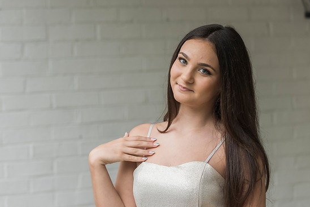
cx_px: 146
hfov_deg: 18.2
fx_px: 965
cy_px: 94
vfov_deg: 12.3
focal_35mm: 112
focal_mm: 98
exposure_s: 1/640
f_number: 4
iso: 640
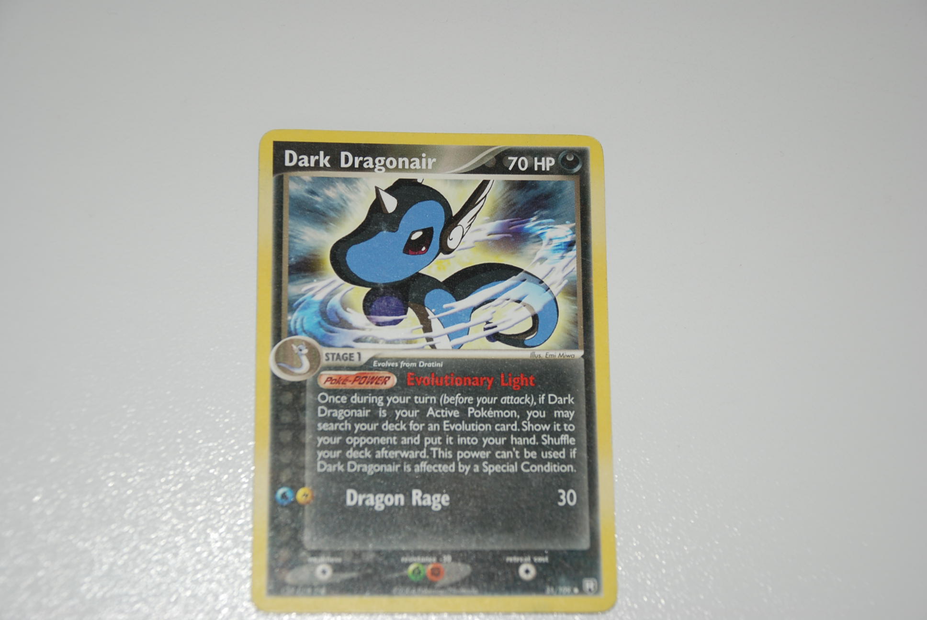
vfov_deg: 15.8
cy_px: 310
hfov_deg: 23.4
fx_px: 2243
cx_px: 464
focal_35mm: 87
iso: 200
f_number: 5.3
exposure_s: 1/60
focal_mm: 58
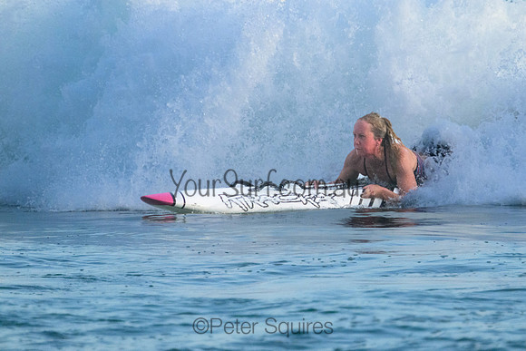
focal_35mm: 1046
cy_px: 122
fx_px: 15284
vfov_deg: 1.3
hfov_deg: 2.0
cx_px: 344
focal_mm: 800
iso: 4000
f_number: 11
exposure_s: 1/2000
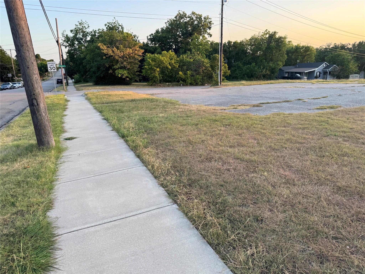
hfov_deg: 71.6
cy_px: 137
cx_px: 182
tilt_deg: -14.0
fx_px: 253
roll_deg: +2.6
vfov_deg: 56.8
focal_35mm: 24
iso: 80
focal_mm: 6.76
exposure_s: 1/202
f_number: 1.78
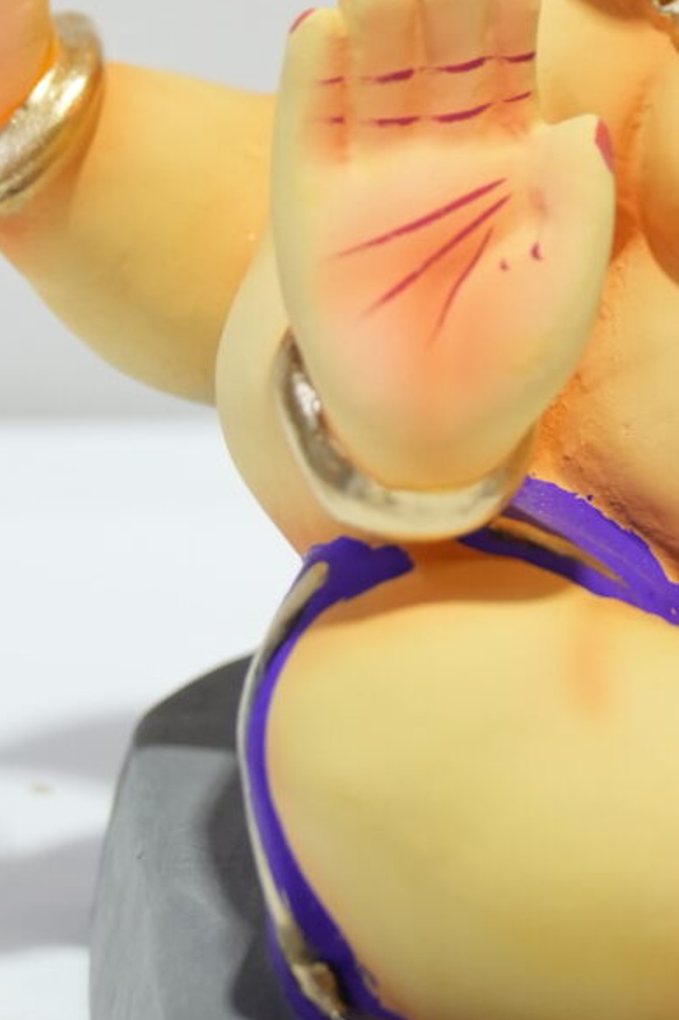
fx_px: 4730
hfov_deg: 8.1
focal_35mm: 167
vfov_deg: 12.1
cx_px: 899
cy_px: -93
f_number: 3.5
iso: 800
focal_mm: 38
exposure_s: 1/200
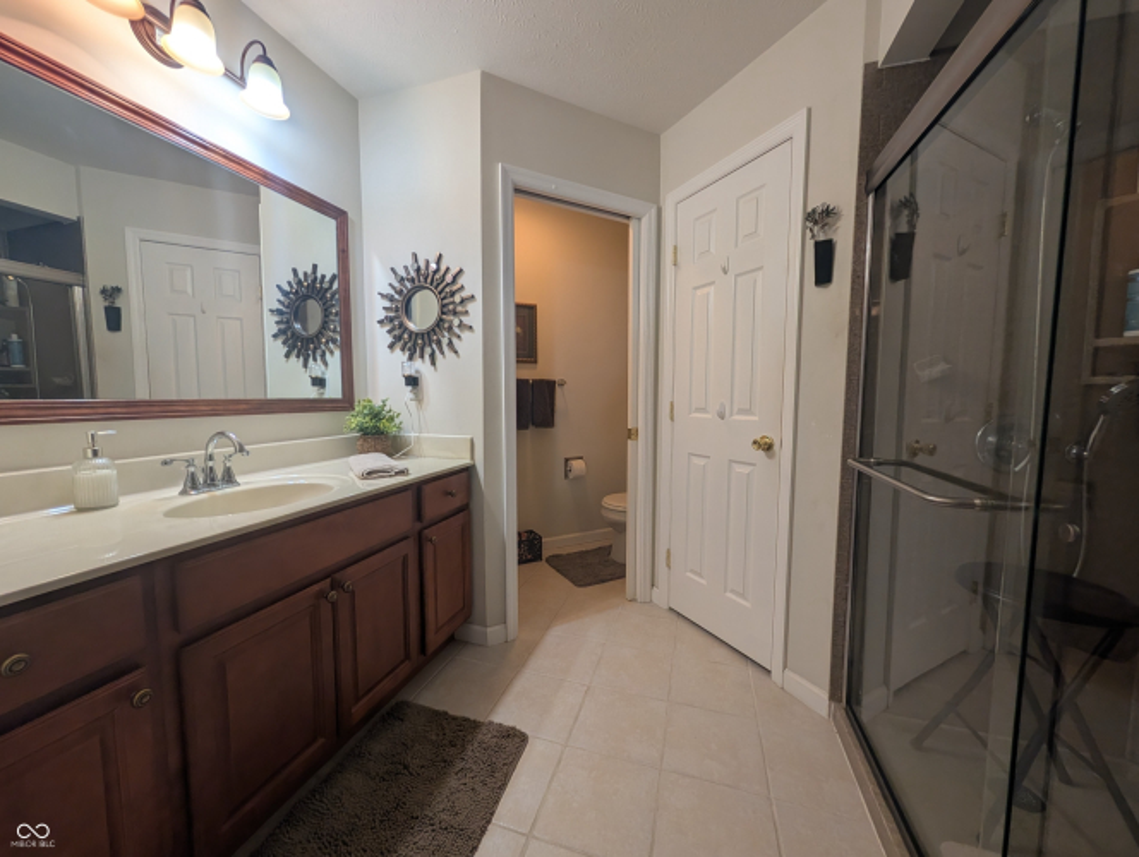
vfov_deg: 94.6
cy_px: 428
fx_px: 395
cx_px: 570
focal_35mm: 12
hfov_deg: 110.5
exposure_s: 1/40
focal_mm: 2.02
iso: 51
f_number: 1.7
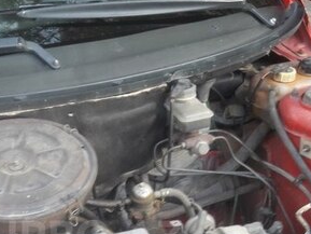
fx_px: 575
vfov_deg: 22.1
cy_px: 237
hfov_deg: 29.7
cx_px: 72
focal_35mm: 64
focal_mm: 3.7
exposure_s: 1/33
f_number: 1.9
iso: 80
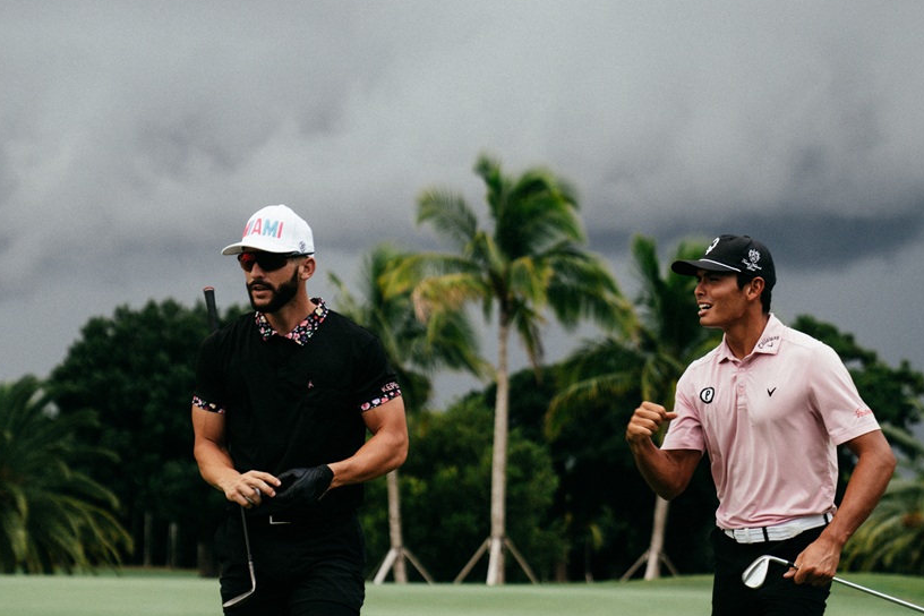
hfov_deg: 19.8
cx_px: 540
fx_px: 2643
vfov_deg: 13.3
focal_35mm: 103
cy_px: 400
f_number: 3.2
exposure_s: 1/250
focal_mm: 70
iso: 500
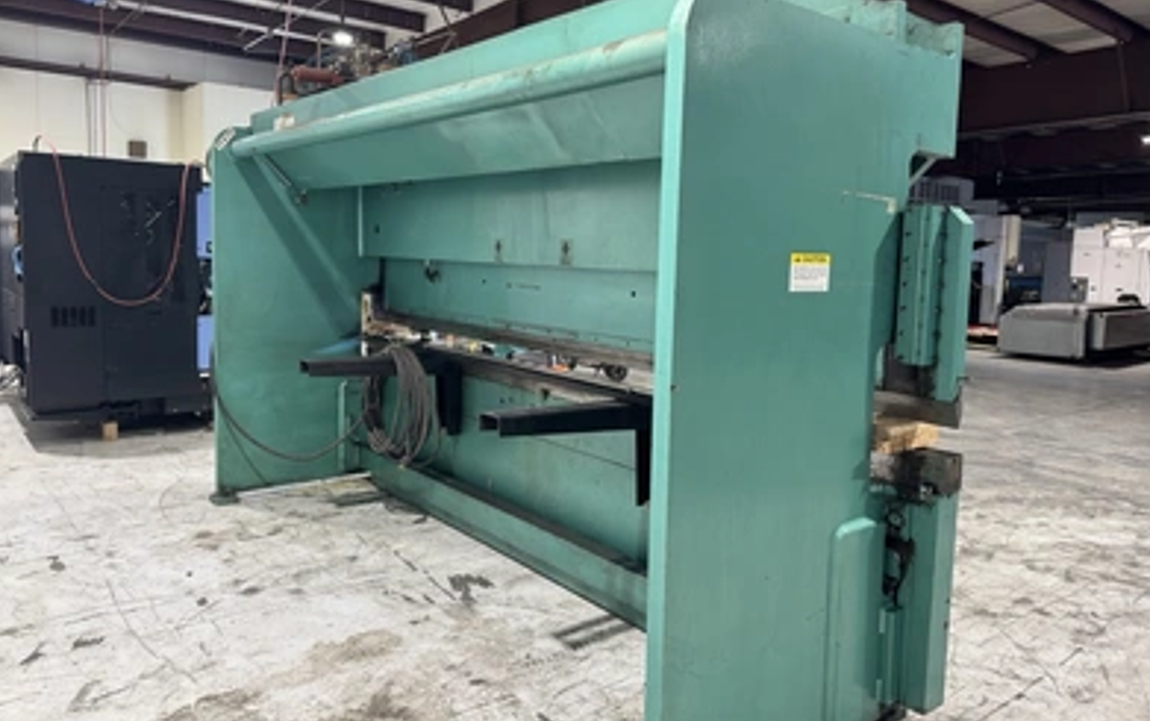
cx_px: 579
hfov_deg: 70.4
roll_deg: -1.5
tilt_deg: -5.3
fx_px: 815
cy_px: 324
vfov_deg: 47.6
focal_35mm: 26
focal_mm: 6.76
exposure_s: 1/60
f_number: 1.78
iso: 160
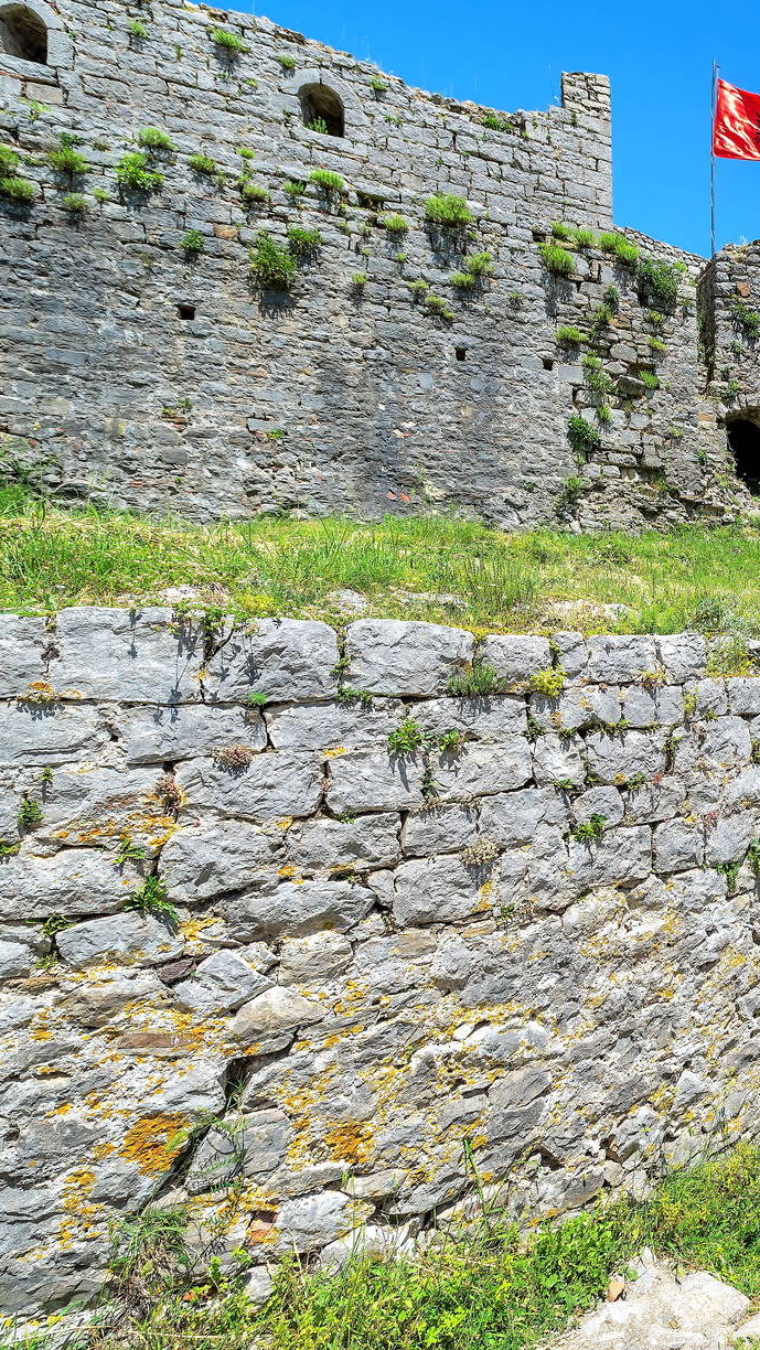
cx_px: 993
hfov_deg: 34.5
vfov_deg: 78.7
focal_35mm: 23
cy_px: 662
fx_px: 824
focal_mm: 14
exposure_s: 1/400
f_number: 8
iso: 160
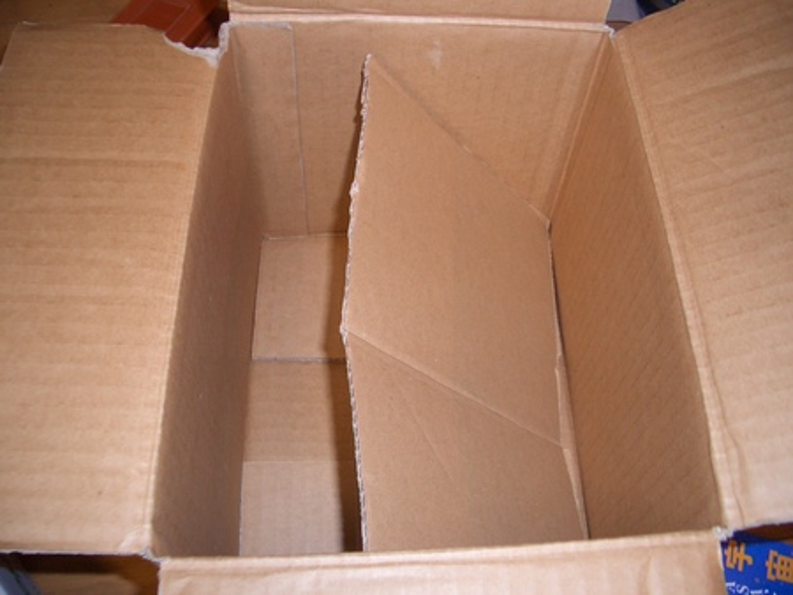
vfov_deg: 40.7
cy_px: 298
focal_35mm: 35
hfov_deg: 52.6
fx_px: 802
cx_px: 396
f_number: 2.6
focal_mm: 5.8
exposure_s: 1/40
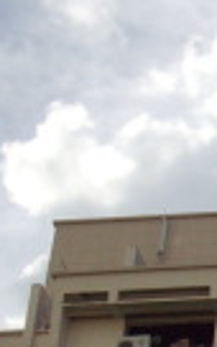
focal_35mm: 158
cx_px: 511
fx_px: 1495
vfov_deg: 13.2
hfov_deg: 7.7
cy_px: 260
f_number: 5.6
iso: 80
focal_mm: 6.2
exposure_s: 1/1000
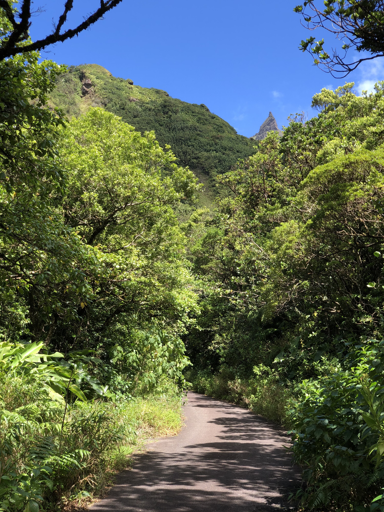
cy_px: 256
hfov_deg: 28.0
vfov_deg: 36.8
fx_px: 769
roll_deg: -0.6
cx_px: 192
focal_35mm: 52
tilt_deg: +16.4
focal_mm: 6
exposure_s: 1/276
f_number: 2.4
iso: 16
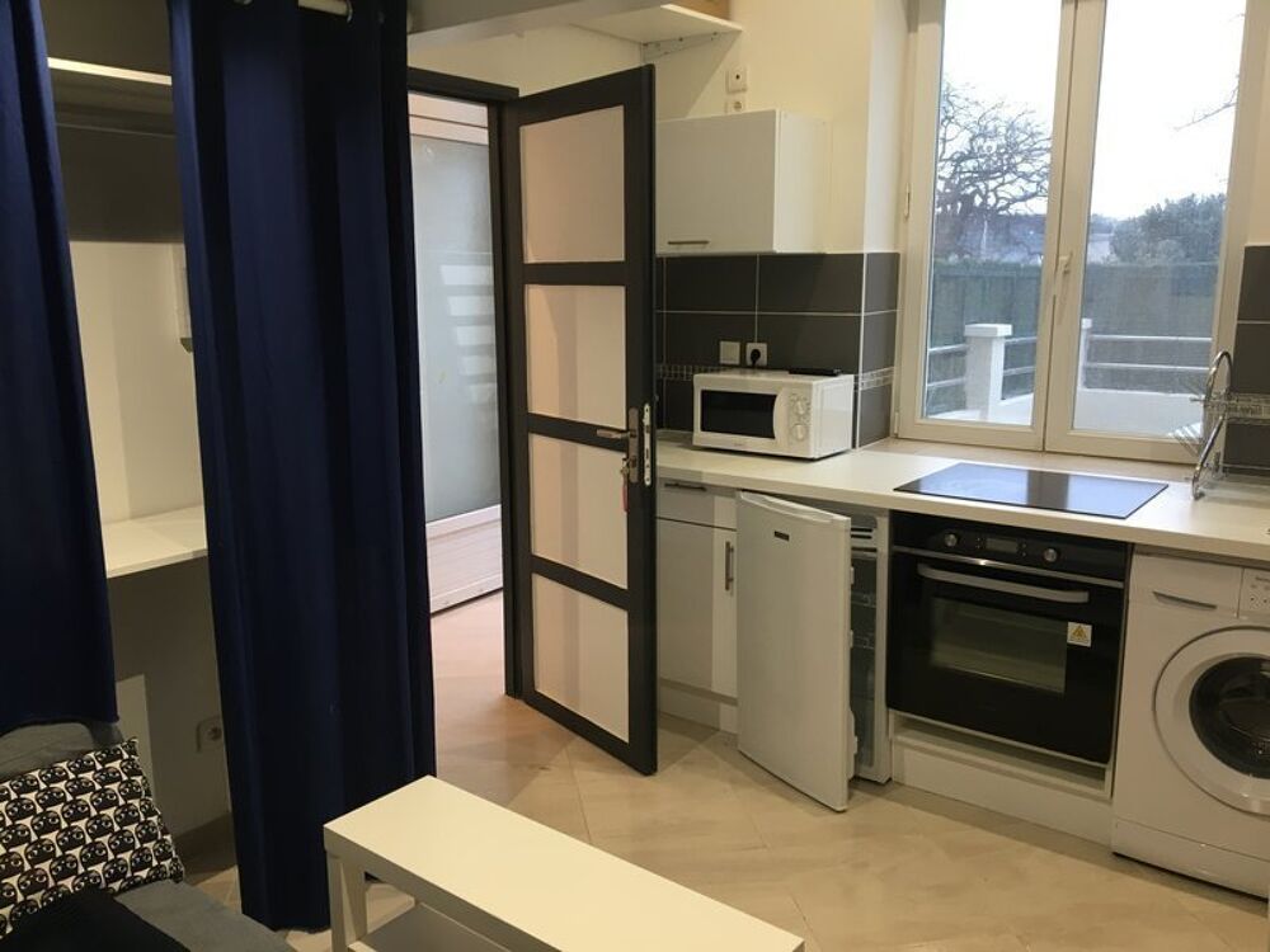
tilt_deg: -10.5
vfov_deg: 48.2
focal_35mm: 29
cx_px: 635
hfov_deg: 61.7
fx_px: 1064
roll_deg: +0.1
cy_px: 476
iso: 100
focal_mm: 4.15
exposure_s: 1/33
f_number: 2.2
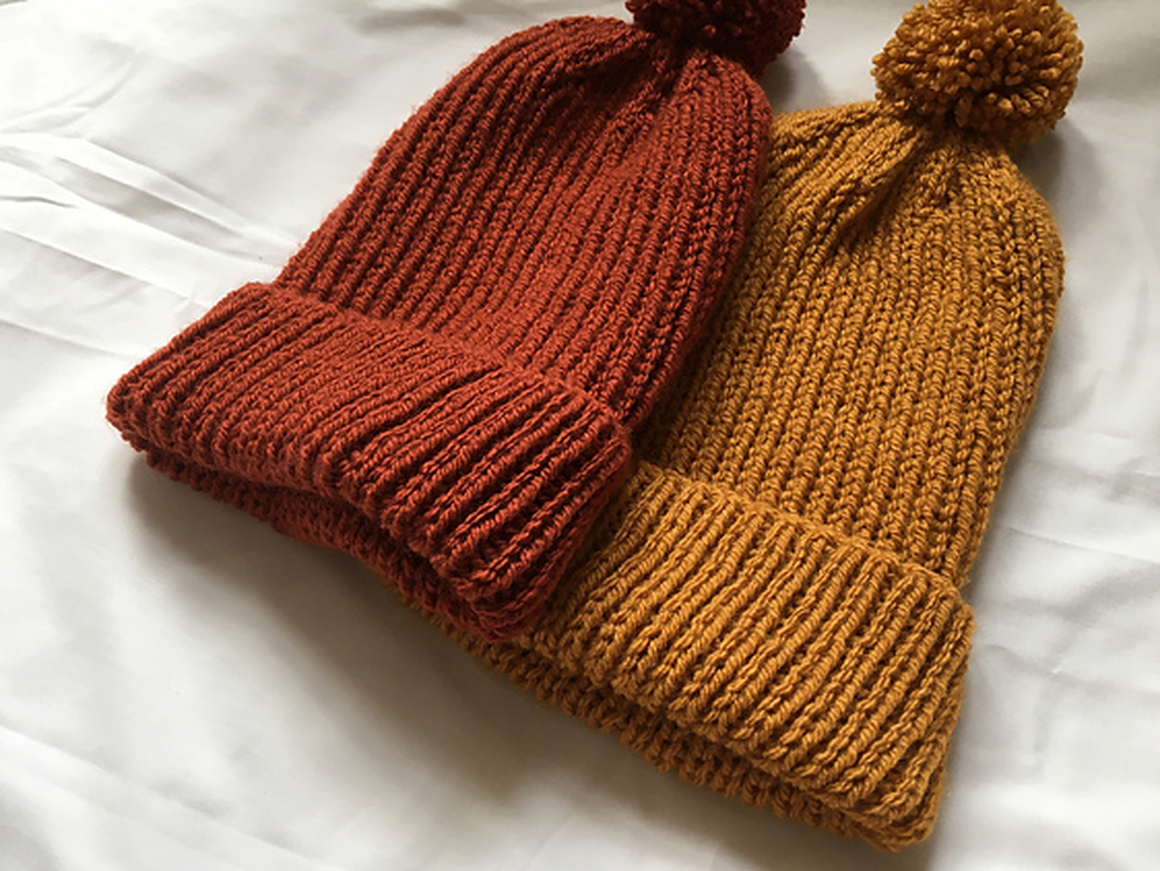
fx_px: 1106
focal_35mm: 33
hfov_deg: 55.3
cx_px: 603
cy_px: 398
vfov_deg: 42.9
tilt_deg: -62.9
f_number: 2.2
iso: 32
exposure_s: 1/33
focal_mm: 4.15
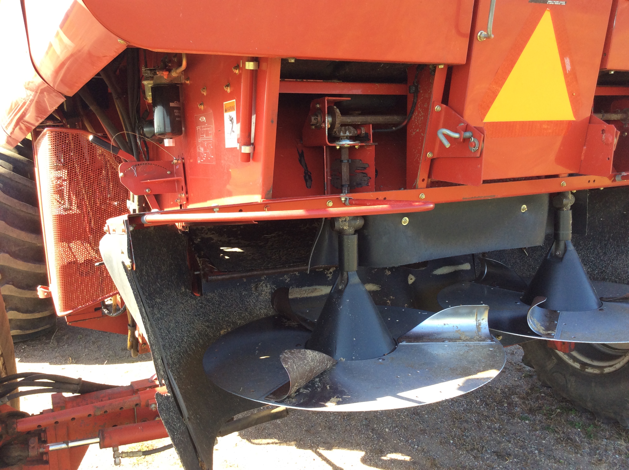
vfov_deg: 44.1
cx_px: 314
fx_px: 581
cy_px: 235
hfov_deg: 56.9
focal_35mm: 32
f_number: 2.4
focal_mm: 3.3
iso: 32
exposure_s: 1/137
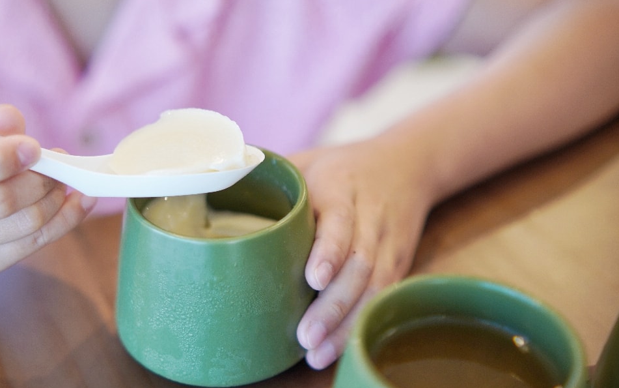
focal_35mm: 64
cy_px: 213
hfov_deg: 32.0
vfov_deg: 20.4
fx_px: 1074
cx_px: 230
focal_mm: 33
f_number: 1.4
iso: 125
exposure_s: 1/160
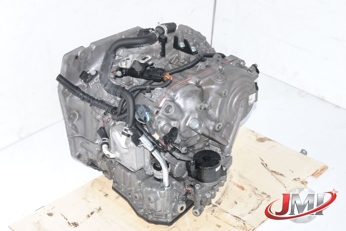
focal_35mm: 63
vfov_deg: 21.6
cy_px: 116
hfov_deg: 31.9
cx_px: 173
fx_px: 606
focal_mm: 42
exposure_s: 1/200
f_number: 13
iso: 800
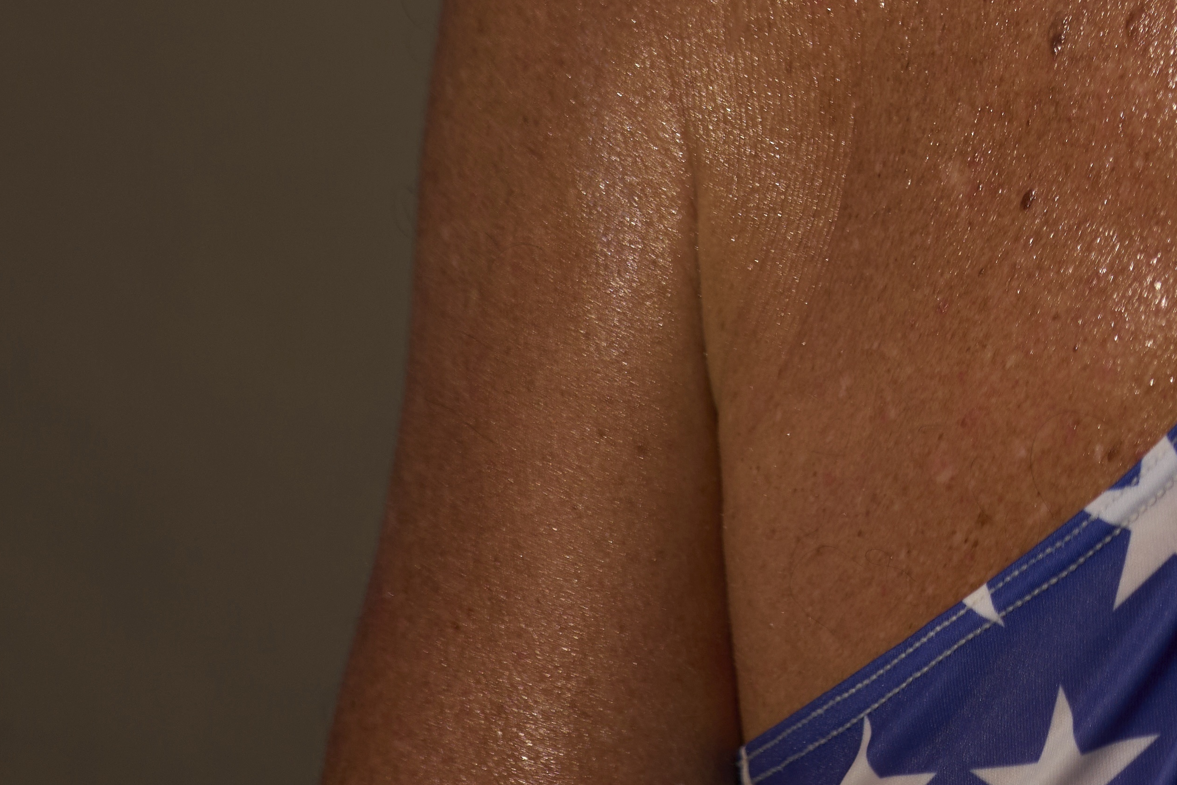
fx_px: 16281
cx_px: 1706
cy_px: -527
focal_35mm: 498
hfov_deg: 4.1
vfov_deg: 2.8
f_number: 2.8
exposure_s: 1/10000
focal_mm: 148
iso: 160
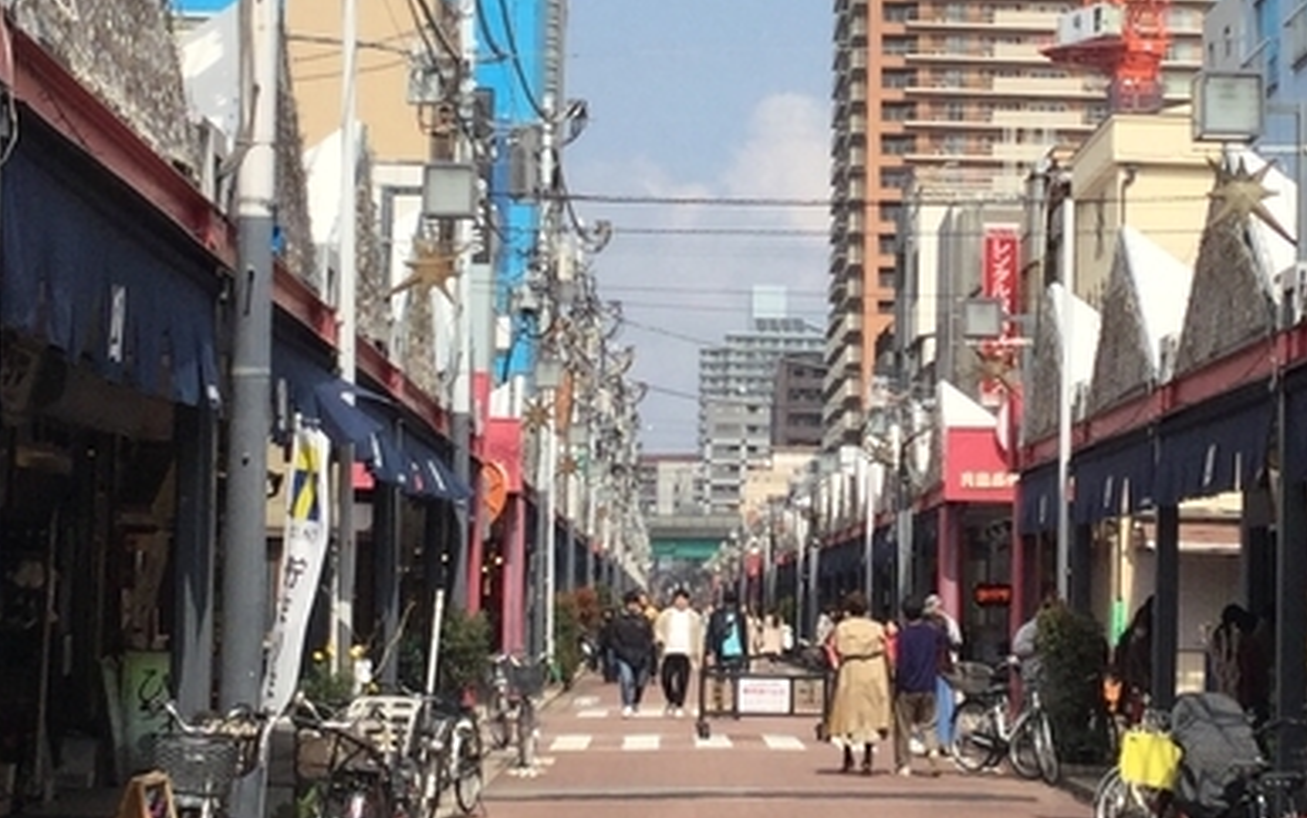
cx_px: 861
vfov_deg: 12.8
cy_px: 267
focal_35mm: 102
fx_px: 3634
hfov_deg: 20.3
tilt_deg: +5.5
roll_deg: +0.0
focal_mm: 3.3
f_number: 2.4
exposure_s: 1/1773
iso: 25
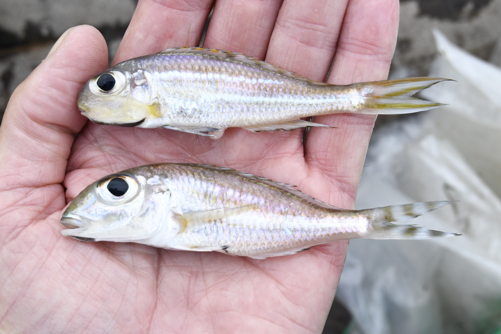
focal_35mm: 78
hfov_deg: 26.0
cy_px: 167
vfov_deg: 17.5
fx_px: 1085
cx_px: 250
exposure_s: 1/125
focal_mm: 52
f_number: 14
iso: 800
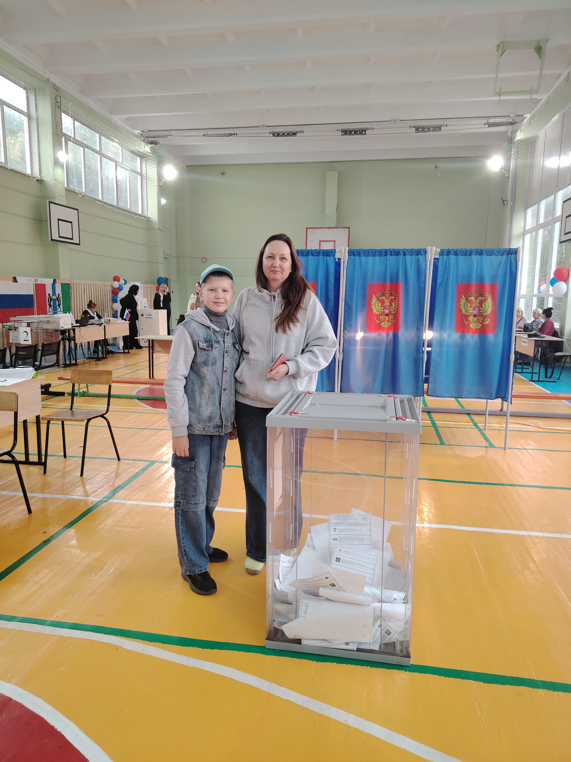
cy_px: 381
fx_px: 528
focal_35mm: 24
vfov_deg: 71.6
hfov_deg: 56.8
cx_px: 286
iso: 391
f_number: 1.75
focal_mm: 5.25
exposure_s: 1/50
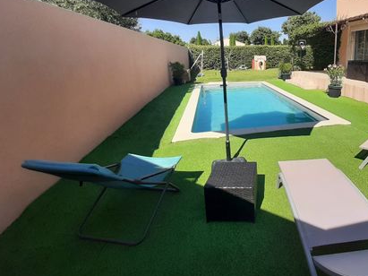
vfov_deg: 66.5
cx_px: 261
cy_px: 89
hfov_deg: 80.1
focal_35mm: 19
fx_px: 202
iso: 40
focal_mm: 1.42
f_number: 2.2
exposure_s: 1/895
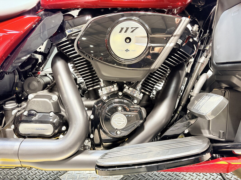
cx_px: 120
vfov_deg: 53.1
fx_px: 181
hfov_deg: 67.3
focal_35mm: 26
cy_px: 90
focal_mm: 5.96
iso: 320
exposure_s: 1/60
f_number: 1.6
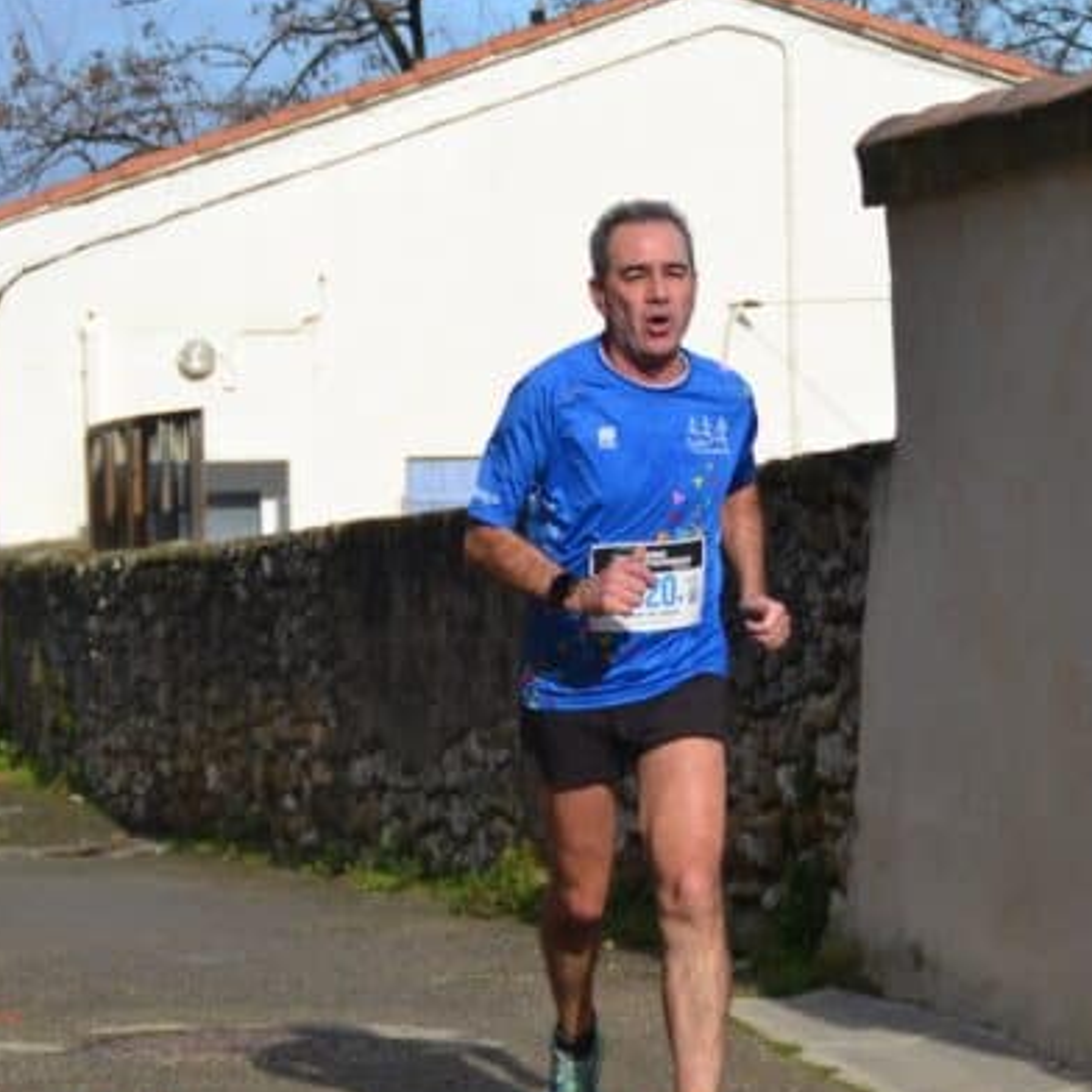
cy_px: 593
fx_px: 5889
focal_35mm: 165
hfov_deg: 10.6
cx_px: 513
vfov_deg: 10.6
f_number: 6.3
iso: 400
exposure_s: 1/1600
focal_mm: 66
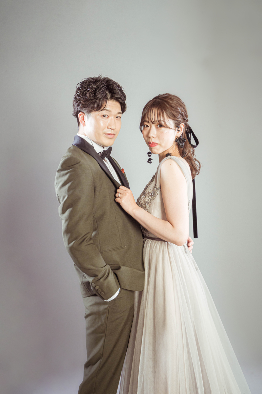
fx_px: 382
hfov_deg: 37.9
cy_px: 197
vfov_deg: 54.4
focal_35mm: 35
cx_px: 131
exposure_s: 1/125
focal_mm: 35
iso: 1000
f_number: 13
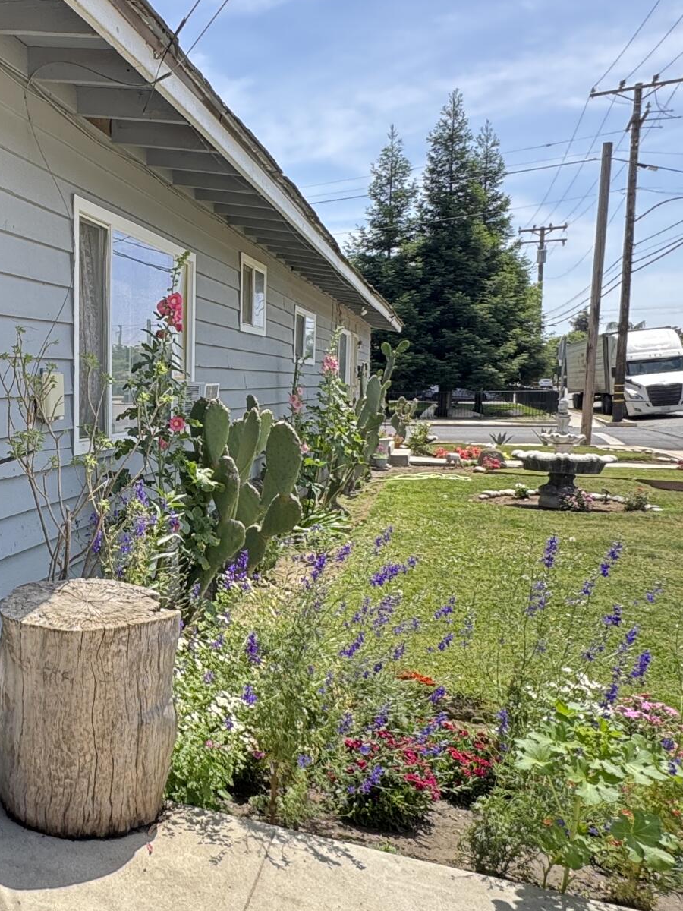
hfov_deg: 34.6
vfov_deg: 52.6
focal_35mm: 35
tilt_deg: -6.4
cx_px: -85
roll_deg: +0.5
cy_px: 484
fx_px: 921
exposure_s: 1/381
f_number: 2.2
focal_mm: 2.22
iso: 40
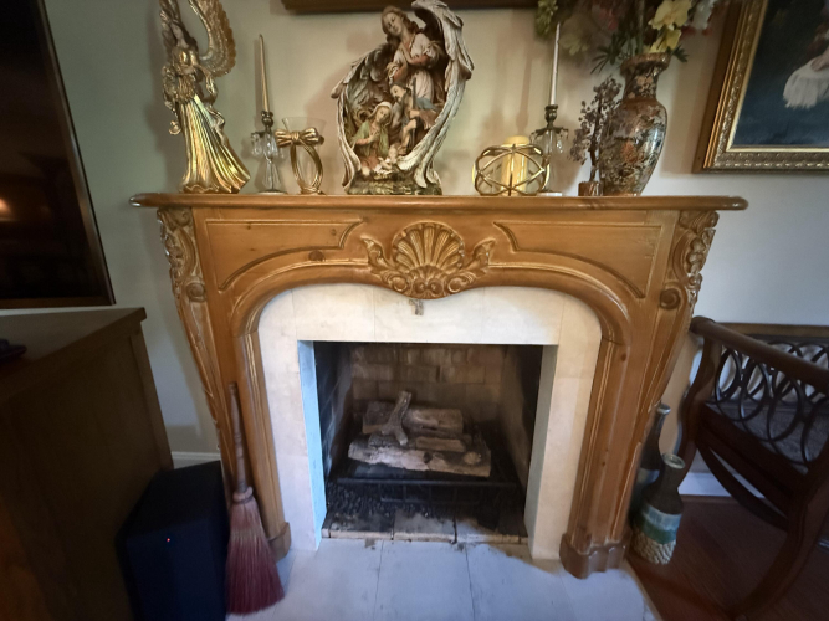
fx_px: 335
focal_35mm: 14
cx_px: 414
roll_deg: -0.6
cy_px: 310
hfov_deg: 102.1
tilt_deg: -16.1
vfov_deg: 85.7
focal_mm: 2.22
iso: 1600
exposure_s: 1/40
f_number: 2.2
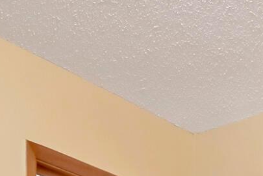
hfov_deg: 18.2
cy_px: 490
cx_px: 231
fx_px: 811
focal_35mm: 111
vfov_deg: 10.0
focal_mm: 9.9
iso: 400
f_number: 5.6
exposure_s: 1/80
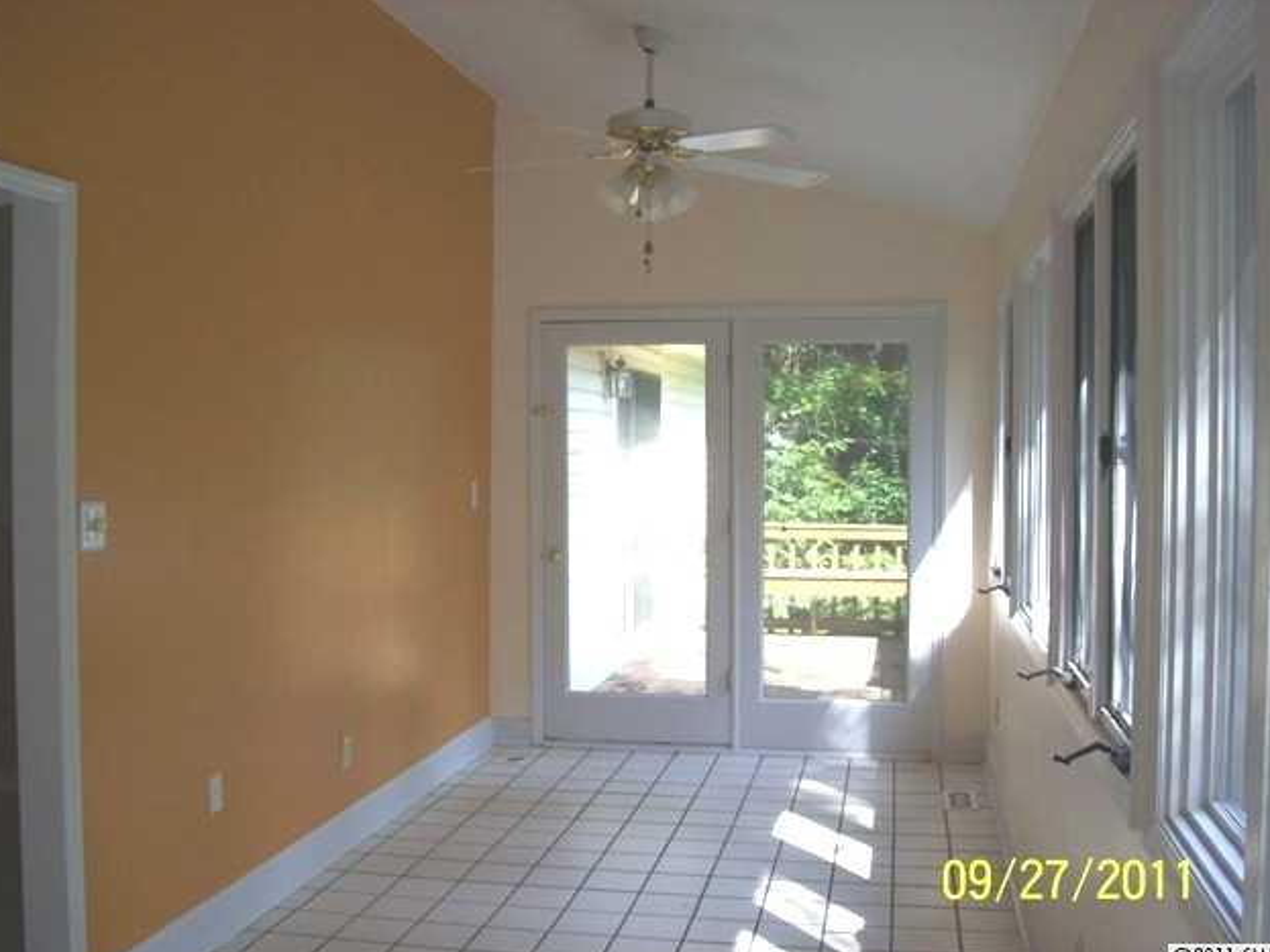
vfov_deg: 38.7
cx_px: 638
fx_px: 1357
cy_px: 485
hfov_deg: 50.1
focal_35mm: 37
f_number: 2.7
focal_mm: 6
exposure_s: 1/170
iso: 80
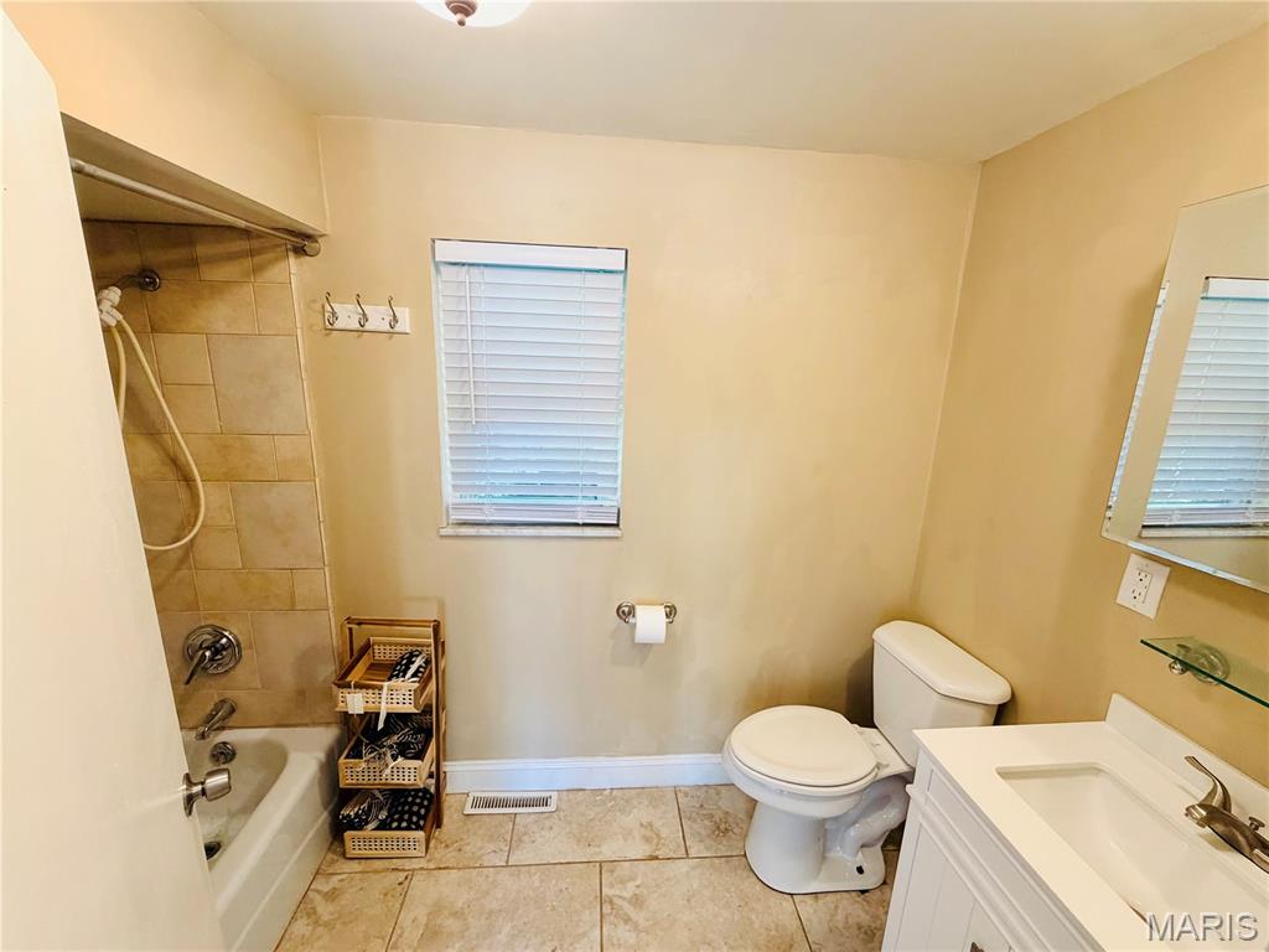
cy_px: 476
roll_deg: -1.3
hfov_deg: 102.1
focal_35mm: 14
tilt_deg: -13.0
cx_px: 634
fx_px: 513
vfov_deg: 85.7
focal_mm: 2.22
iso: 250
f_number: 2.2
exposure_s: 1/60
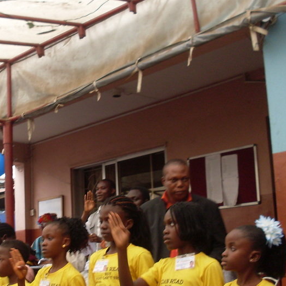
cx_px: 78
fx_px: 617
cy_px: 169
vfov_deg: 26.1
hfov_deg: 25.8
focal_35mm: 66
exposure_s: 1/60
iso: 100
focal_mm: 6.3
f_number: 2.8
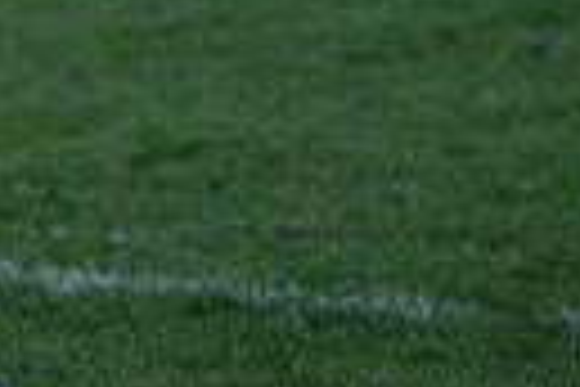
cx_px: -580
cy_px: -416
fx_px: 8409
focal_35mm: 522
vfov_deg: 2.6
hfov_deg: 3.9
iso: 500
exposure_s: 1/1000
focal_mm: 116
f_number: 2.8
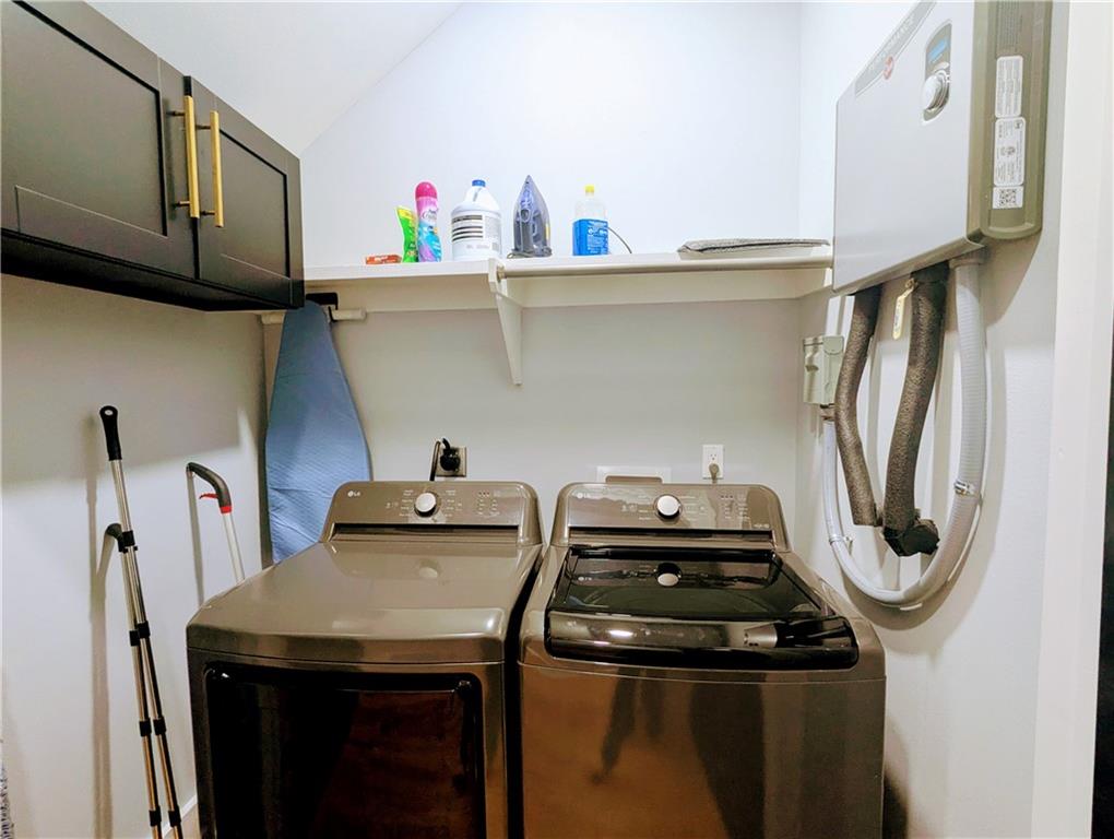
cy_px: 420
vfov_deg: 78.2
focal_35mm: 16
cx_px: 557
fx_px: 516
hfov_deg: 94.4
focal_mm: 2.35
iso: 153
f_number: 2.2
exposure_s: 1/23.8
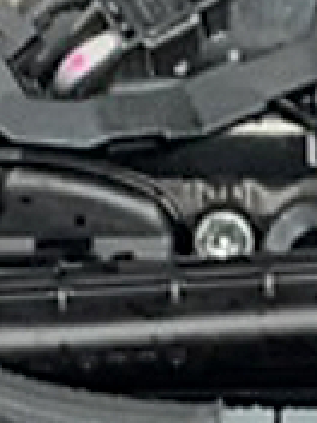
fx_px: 3321
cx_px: 377
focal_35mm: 272
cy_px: 262
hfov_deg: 5.4
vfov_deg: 7.3
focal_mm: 3
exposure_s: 1/138
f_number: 1.8
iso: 32
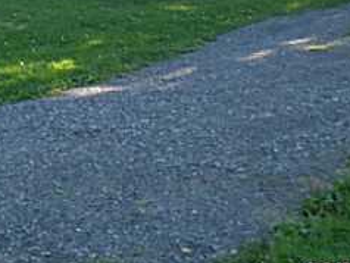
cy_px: -60
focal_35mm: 102
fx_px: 1032
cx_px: 28
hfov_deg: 18.9
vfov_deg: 14.1
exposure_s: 1/104
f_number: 3.1
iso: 64
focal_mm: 6.3
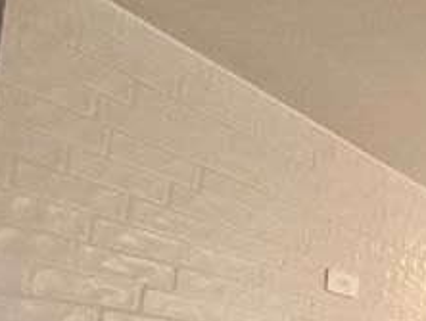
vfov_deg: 30.1
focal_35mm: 42
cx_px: 630
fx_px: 517
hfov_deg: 29.1
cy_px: 371
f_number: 2.2
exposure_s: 1/121
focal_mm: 2.22
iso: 200
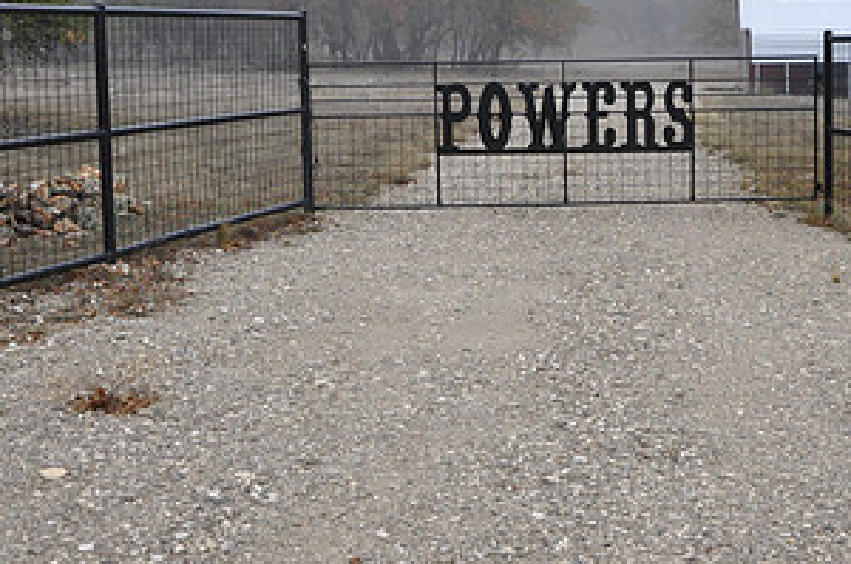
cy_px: 163
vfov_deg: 22.1
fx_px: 1439
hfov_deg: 32.6
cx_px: 584
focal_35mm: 61
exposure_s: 1/125
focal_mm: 21
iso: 250
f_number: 5.6
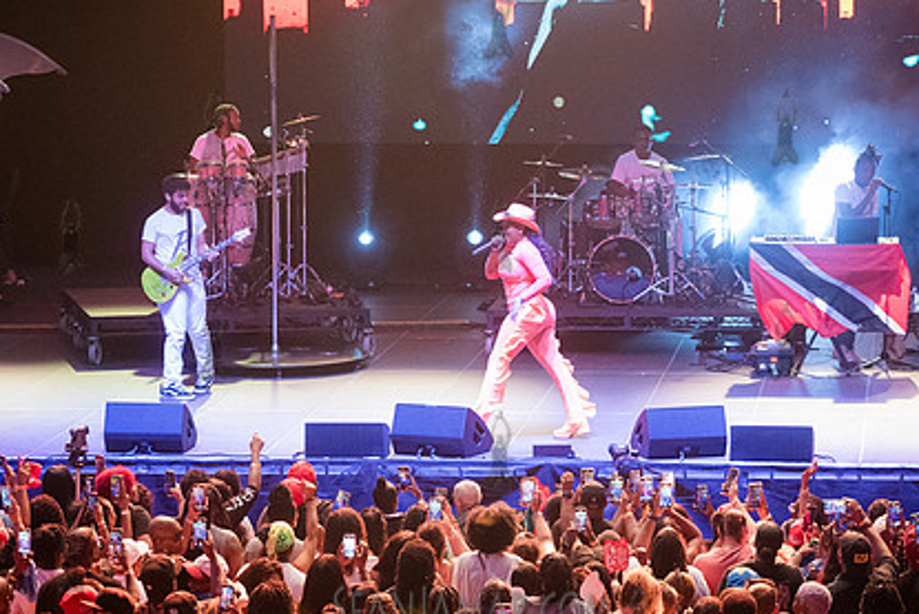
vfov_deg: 9.2
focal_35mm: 150
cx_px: 490
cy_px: 234
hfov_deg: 13.7
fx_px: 3830
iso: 6400
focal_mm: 105
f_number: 4.5
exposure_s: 1/320
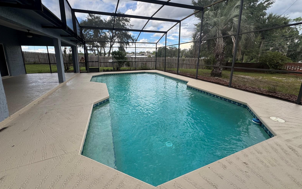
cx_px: 150
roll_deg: -0.1
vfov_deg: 74.2
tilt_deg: -10.3
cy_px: 79
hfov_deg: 101.5
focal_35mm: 15
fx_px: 123
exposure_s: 1/377
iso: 40
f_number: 2.2
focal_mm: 2.22
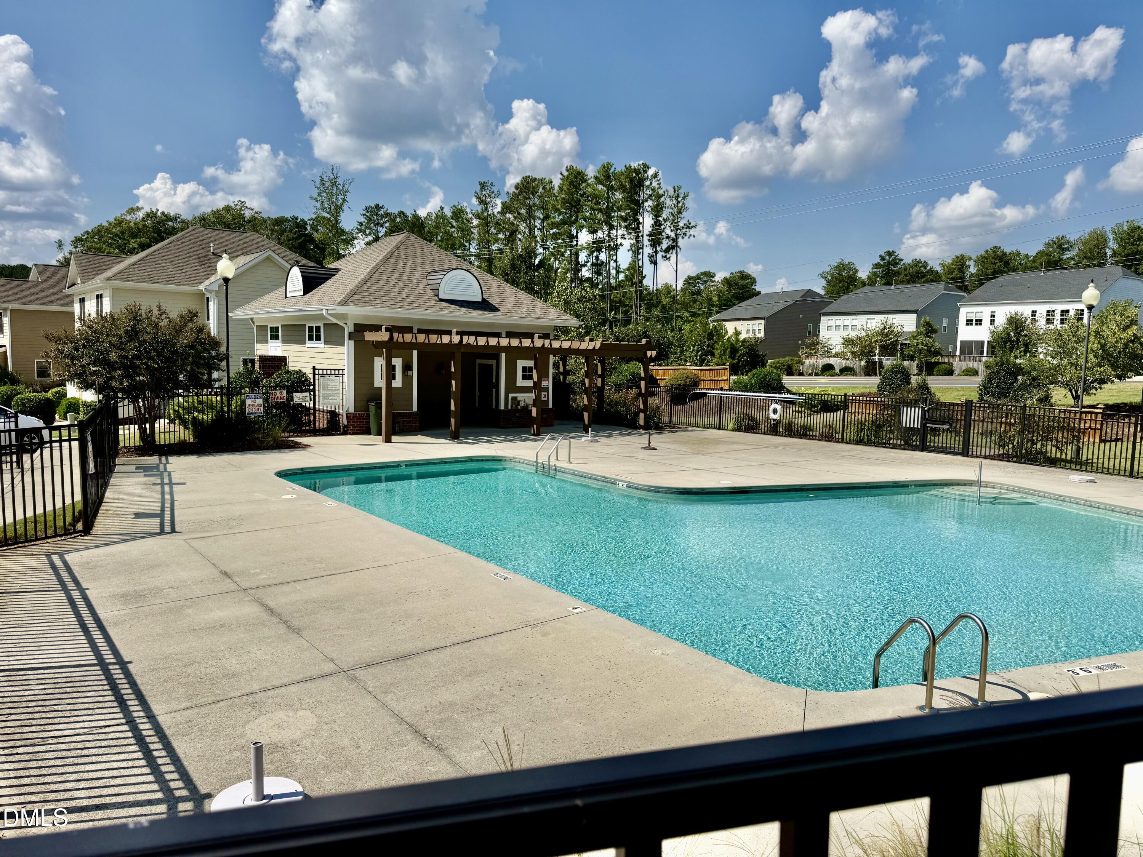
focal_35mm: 24
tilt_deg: -4.8
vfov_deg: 56.8
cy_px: 428
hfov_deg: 71.6
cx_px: 572
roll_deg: -0.1
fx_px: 792
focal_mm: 6.76
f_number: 1.78
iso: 80
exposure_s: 1/8130
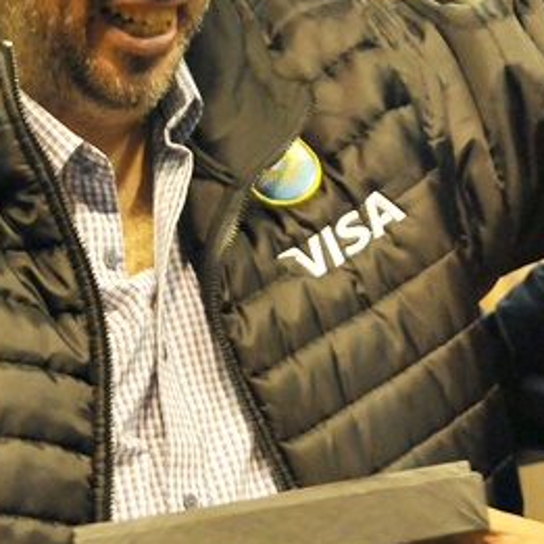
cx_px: 242
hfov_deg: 8.7
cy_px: 192
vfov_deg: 8.7
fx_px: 3592
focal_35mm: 202
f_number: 4.2
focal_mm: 46
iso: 1250
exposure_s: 1/100
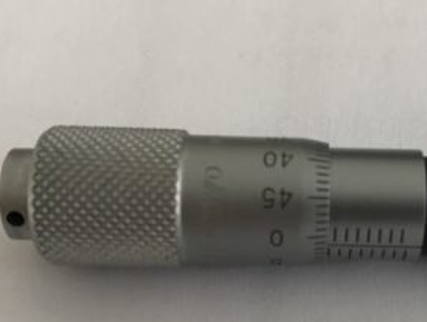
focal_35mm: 61
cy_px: 238
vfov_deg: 23.9
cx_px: 295
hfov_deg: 31.3
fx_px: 753
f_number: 1.8
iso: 64
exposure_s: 1/17
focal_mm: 3.99
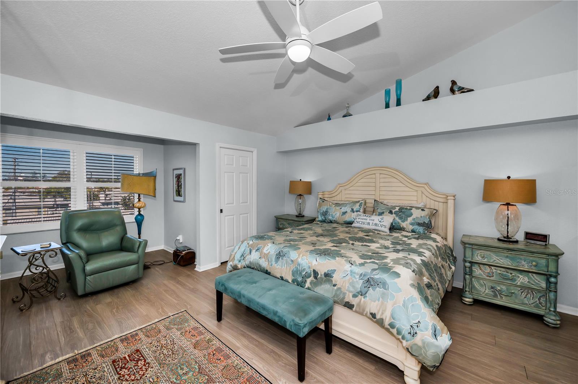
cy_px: 192
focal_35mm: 14
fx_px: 225
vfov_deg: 81.1
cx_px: 289
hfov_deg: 104.3
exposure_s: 1/200
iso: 250
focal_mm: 14
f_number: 8
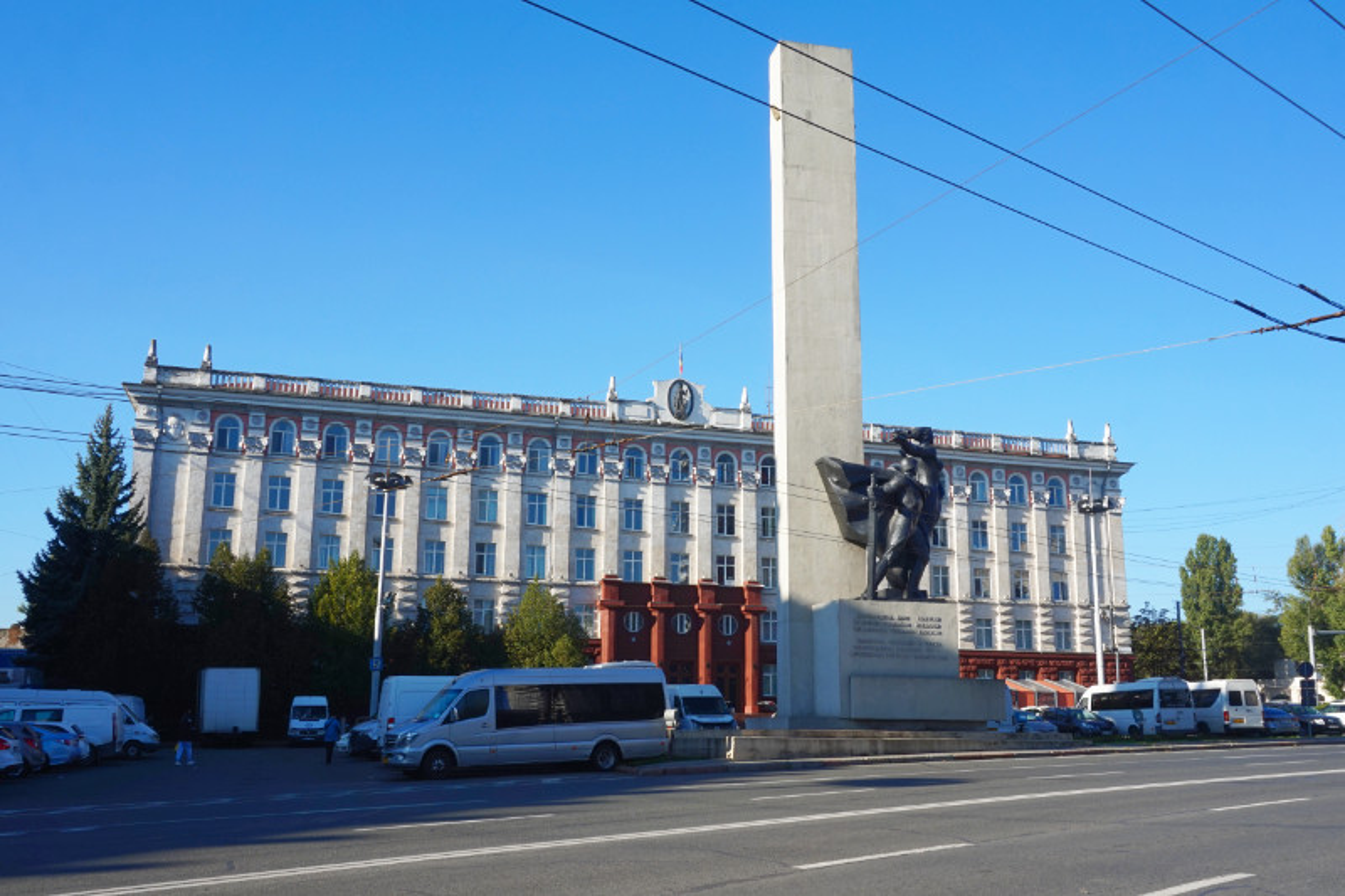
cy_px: 448
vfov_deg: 41.7
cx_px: 672
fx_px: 1177
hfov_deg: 59.5
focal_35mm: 32
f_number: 13
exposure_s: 1/80
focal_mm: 21
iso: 100
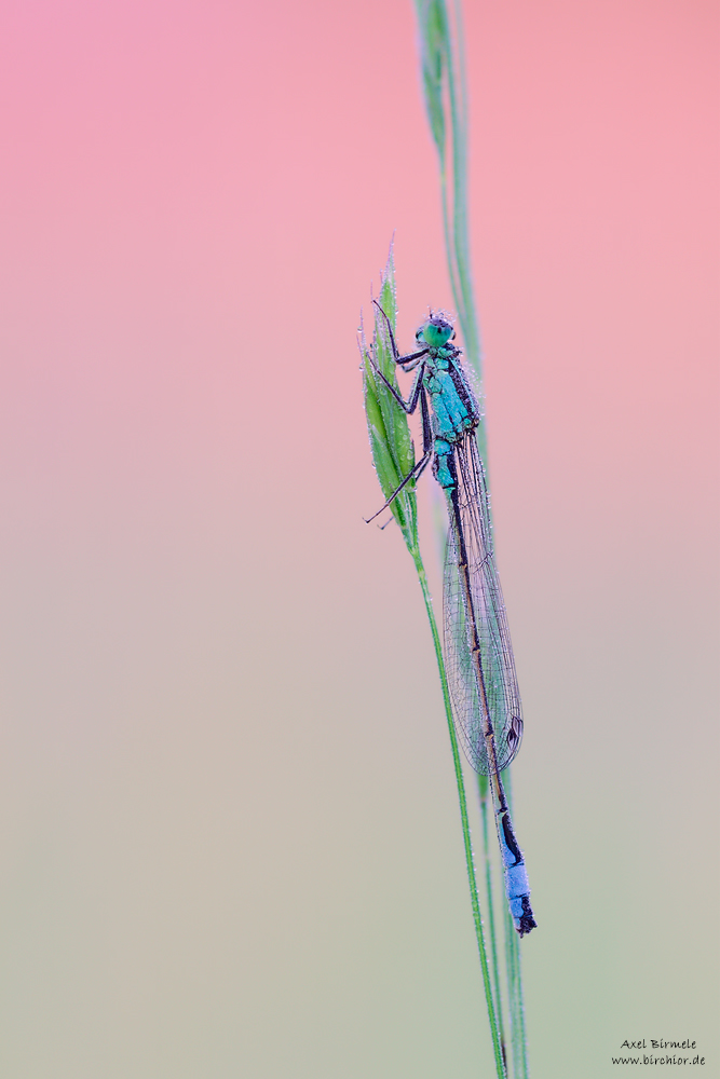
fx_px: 4498
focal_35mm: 150
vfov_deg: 13.7
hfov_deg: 9.2
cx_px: 360
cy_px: 540
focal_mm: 150
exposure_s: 1/15
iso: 800
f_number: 8
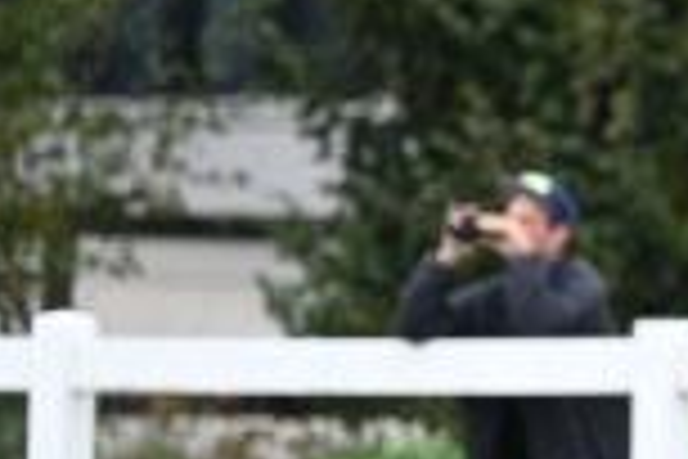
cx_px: 1749
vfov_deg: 1.2
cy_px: 198
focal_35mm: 1151
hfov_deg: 1.8
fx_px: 21995
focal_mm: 220
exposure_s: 1/800
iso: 1800
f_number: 5
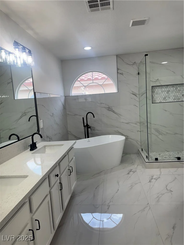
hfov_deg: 56.8
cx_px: 92
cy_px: 122
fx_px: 170
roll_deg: +4.9
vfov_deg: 71.6
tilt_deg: -6.1
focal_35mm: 24
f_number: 1.78
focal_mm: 6.76
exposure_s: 1/236
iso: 80
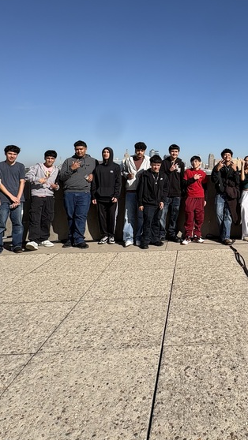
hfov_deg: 38.6
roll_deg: +0.2
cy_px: 165
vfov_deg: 66.9
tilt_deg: +2.1
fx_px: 327
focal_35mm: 28
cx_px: 224
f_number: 2.2
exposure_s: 1/2415
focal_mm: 2.22
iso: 50
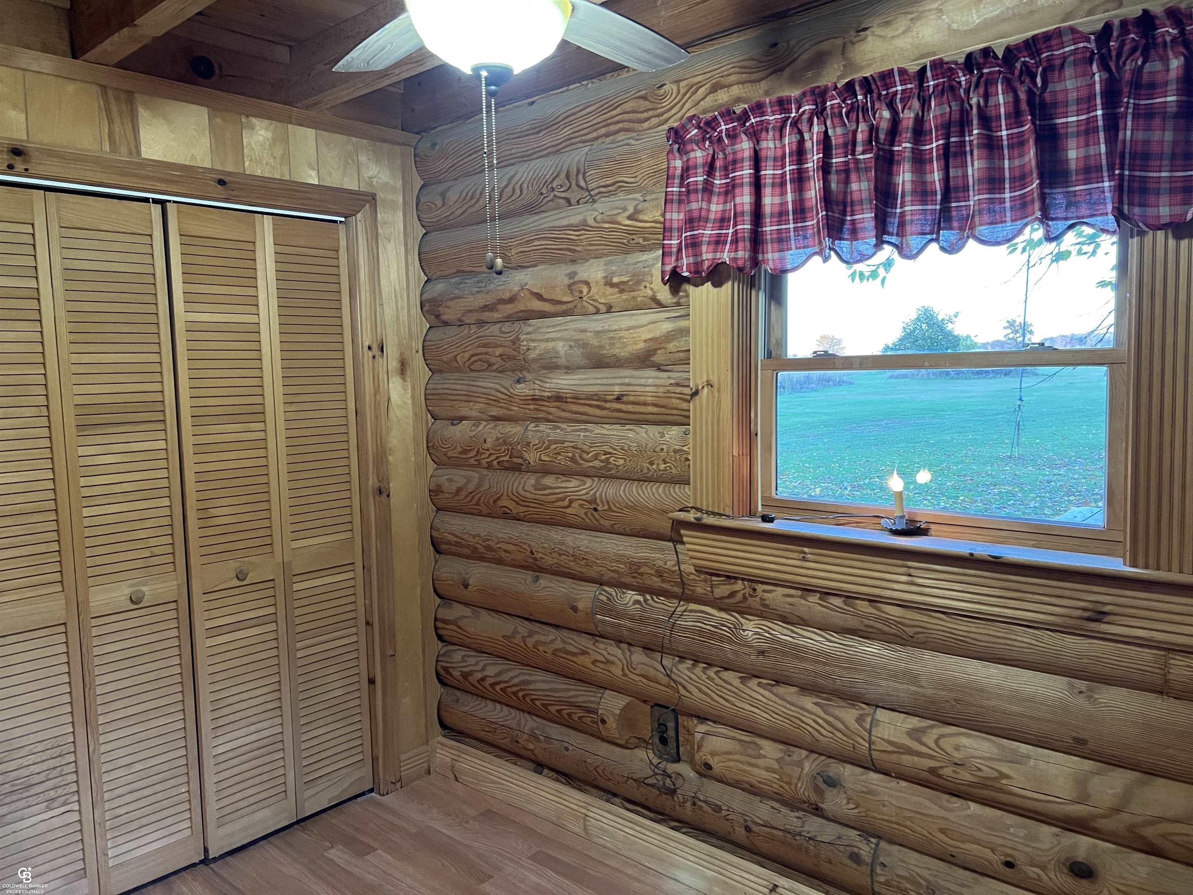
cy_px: 448
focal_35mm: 26
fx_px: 896
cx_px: 596
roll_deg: +2.0
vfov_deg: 53.1
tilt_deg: -5.3
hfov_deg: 67.3
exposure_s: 1/60
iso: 320
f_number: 1.5
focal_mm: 5.7
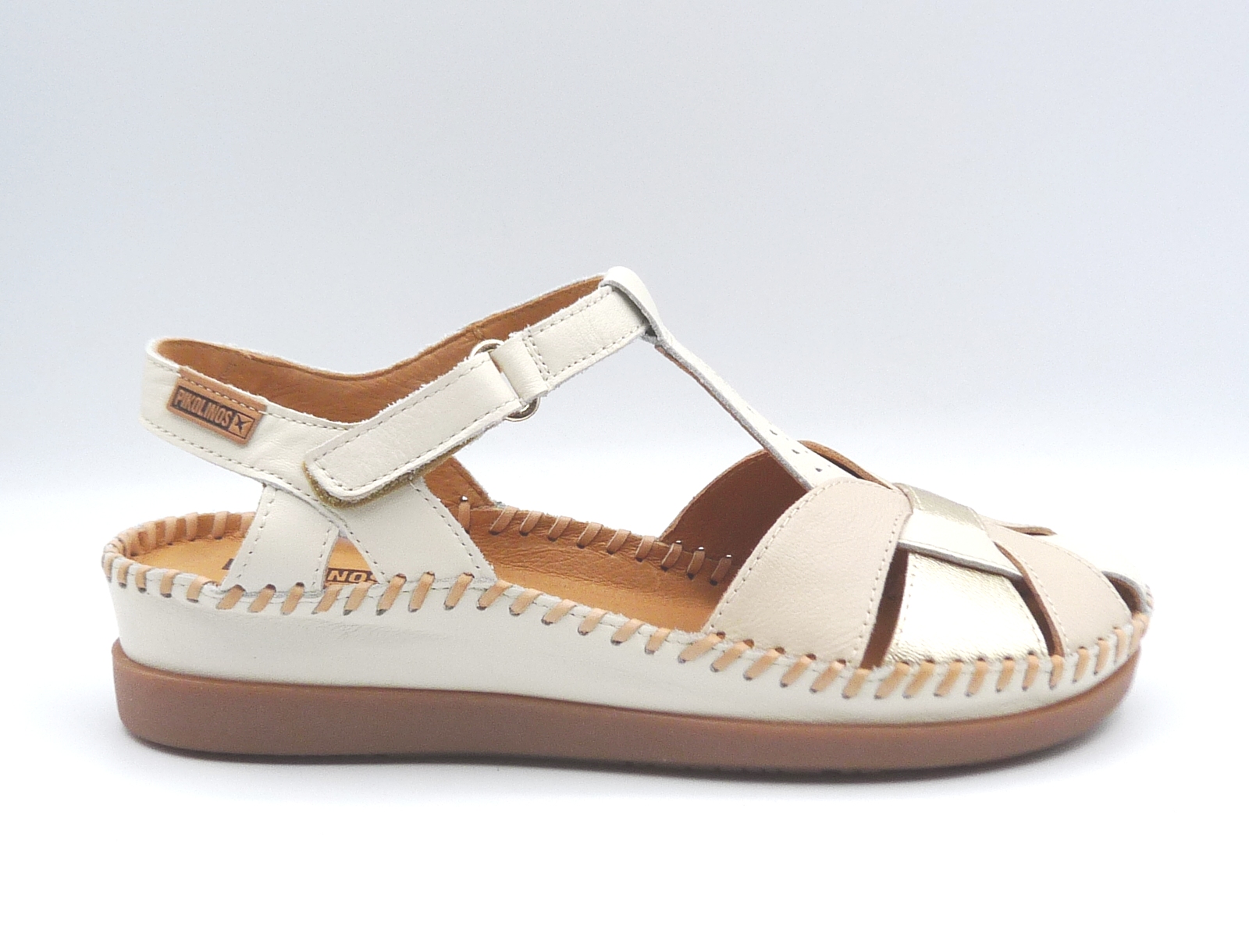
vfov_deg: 29.1
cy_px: 468
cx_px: 624
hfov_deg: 38.2
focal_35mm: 50
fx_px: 1804
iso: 100
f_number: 5
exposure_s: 1/200
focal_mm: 5
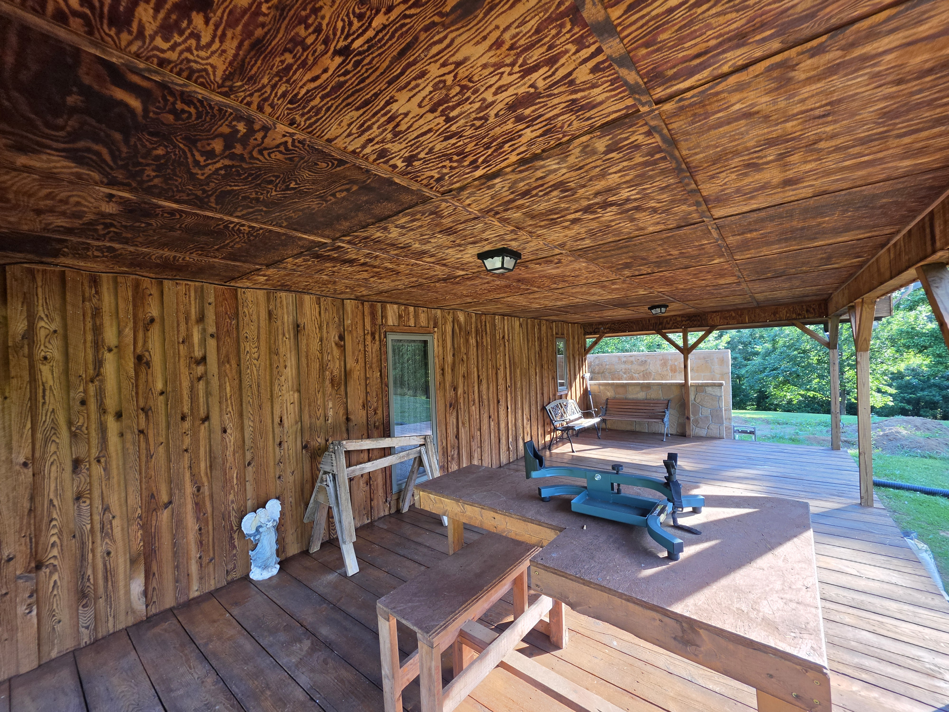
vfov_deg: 89.9
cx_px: 474
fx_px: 356
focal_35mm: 13
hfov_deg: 106.2
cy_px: 356
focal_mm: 2.2
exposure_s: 1/120
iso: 40
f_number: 1.9
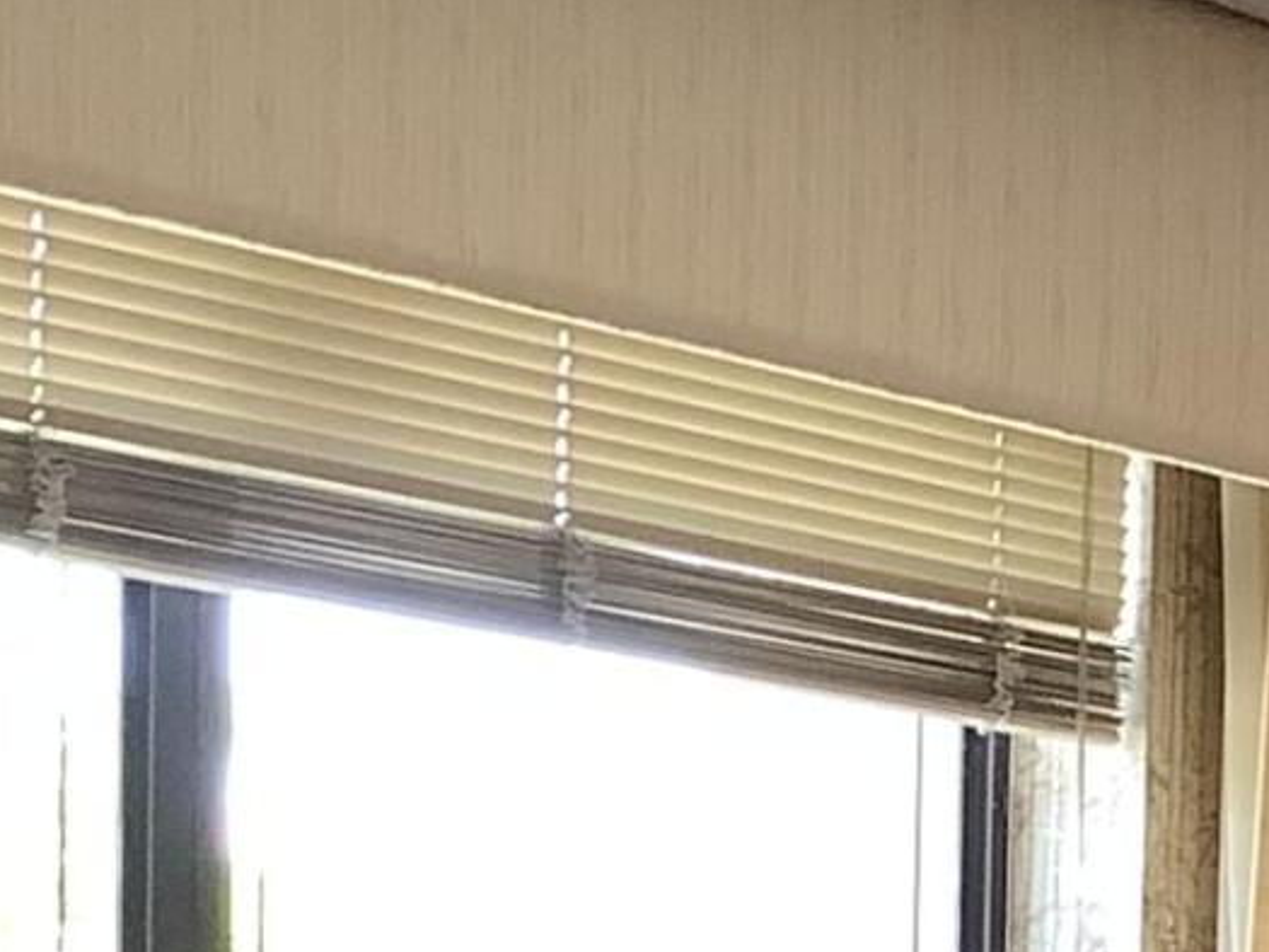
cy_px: 2279
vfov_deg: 8.1
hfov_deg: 10.9
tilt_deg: -8.6
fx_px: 6234
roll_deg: -2.8
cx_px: 2219
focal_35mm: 170
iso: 64
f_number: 2.4
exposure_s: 1/60
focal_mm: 3.3
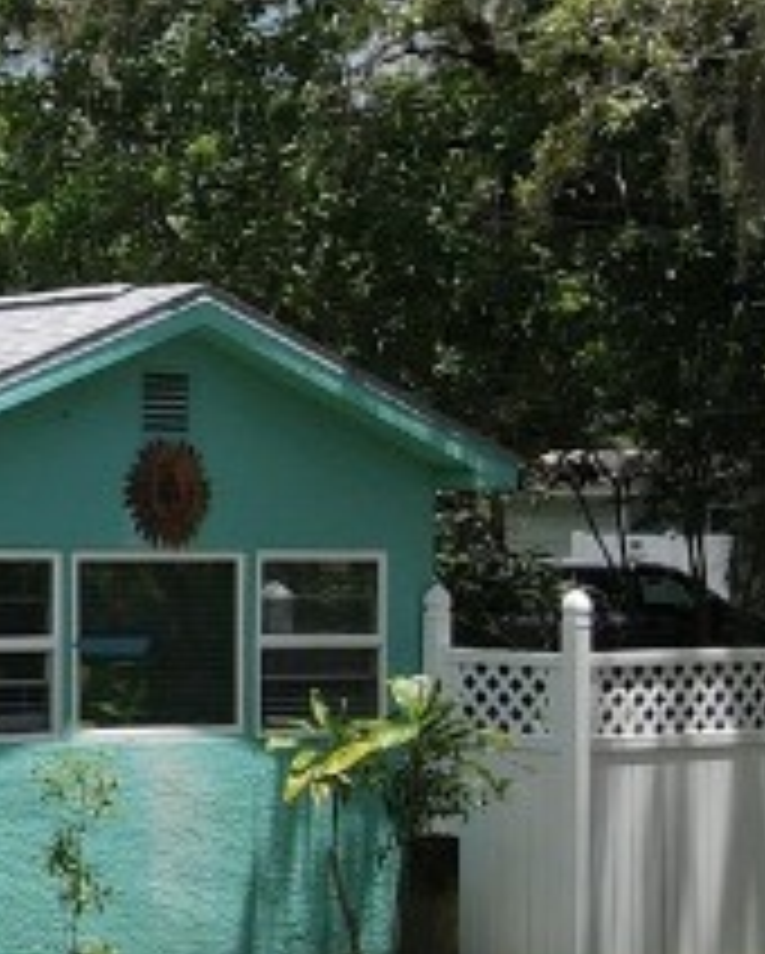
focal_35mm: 113
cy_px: 572
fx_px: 3193
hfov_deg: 12.0
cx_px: -801
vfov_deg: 17.0
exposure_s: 1/500
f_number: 2.8
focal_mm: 4.5
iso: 100
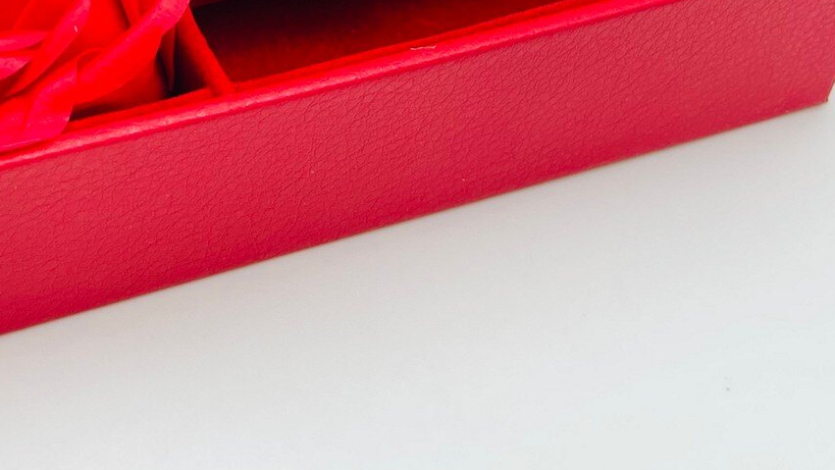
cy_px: -489
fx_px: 1417
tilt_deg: -33.6
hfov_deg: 32.0
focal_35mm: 64
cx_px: 178
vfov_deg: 15.1
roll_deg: -3.8
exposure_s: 1/122
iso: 32
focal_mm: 5.1
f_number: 1.6
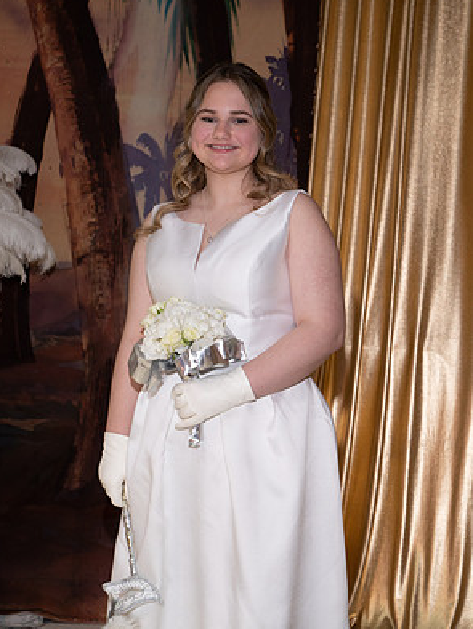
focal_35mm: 77
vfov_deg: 25.3
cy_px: 323
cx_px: 236
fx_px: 1402
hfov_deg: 19.1
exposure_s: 1/160
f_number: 5.6
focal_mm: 70
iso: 800
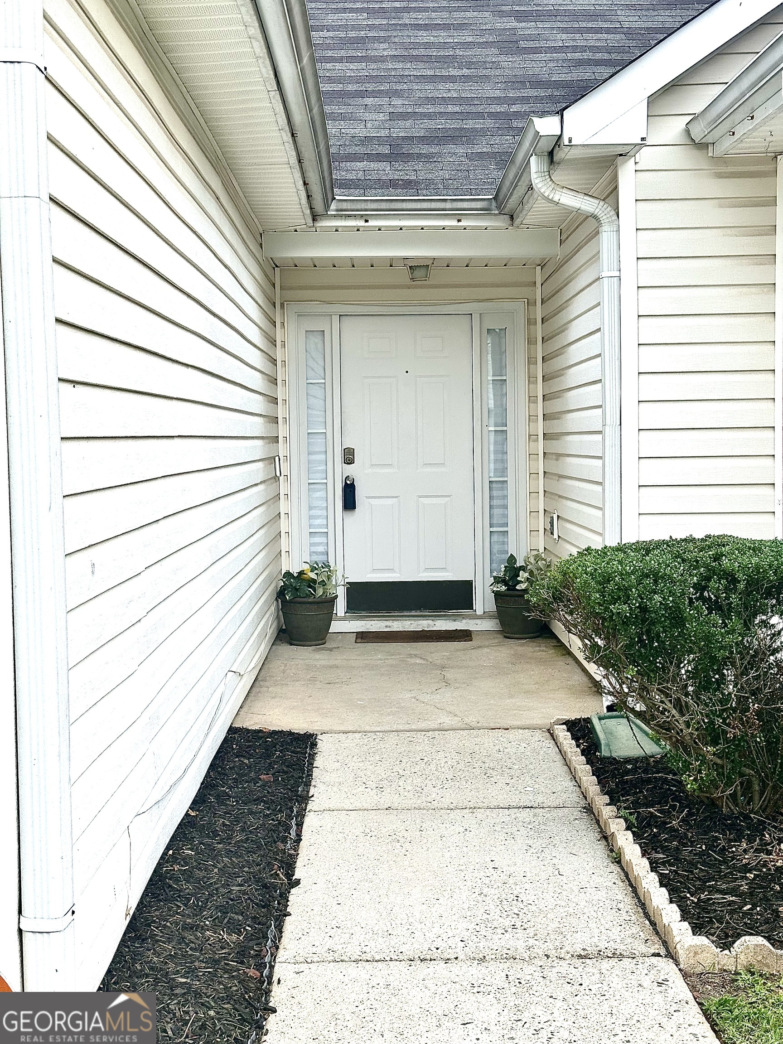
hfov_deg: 30.3
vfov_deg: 39.7
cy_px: 522
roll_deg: +0.1
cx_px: 392
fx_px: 1448
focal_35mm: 48
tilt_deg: -2.7
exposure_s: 1/230
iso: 50
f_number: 1.78
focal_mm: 6.86
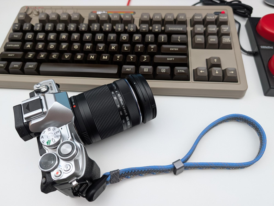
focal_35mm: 24
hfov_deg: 71.5
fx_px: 190
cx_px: 137
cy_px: 103
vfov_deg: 56.9
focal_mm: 6.9
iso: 152
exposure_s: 1/24
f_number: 1.68
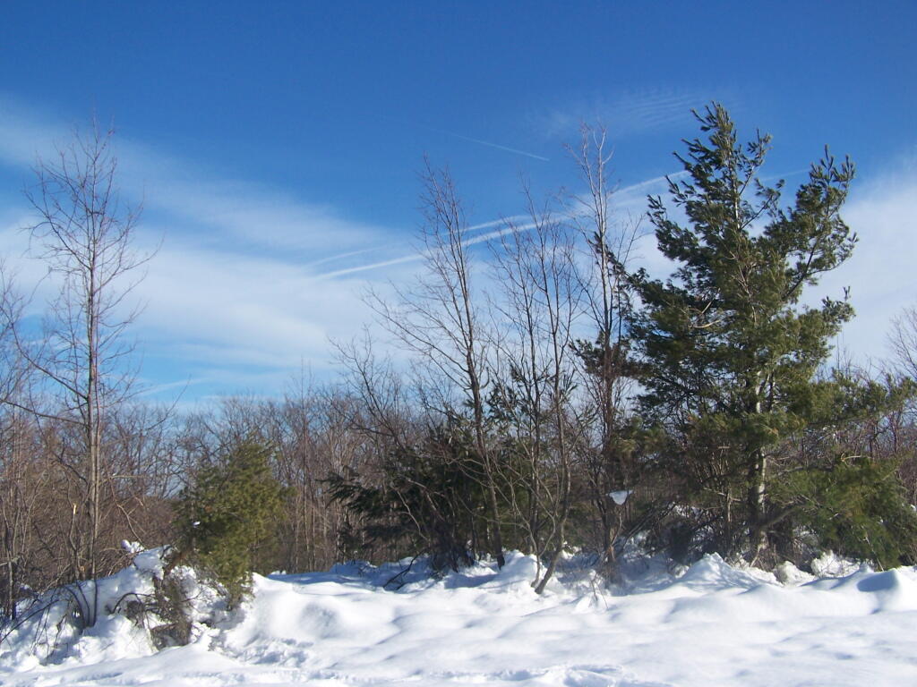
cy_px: 344
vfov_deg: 37.7
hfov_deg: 49.0
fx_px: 1007
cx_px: 458
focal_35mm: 38
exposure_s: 1/1000
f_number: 4
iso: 80
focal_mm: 6.3
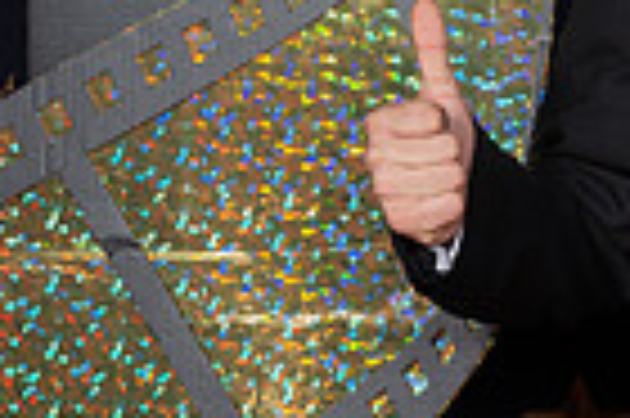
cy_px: 7
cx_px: 1269
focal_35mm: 266
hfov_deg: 7.4
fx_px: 4650
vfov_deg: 5.1
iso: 400
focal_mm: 64
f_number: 8
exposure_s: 1/125
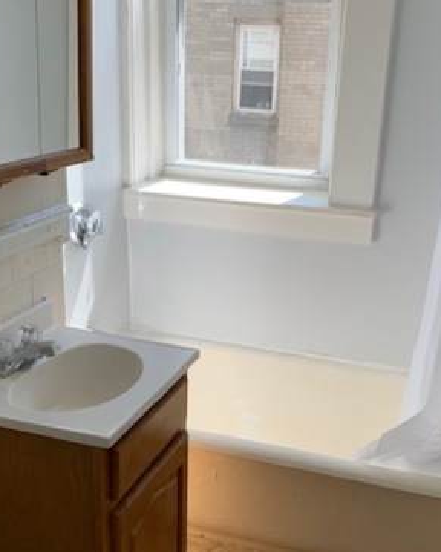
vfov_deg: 39.3
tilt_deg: -19.5
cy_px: 338
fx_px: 767
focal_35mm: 47
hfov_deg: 32.1
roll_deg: -2.0
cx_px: 220
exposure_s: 1/351
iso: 25
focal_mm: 4.25
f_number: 1.8
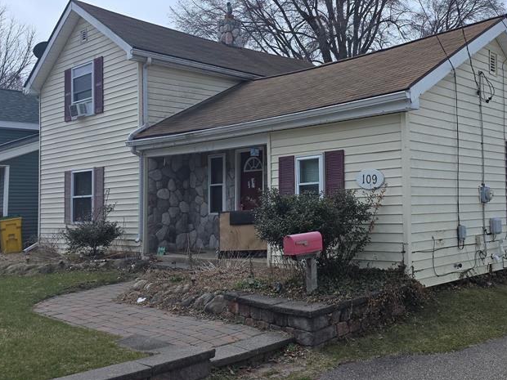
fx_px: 557
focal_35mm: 38
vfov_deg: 37.7
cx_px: 346
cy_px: 168
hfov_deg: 48.0
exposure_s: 1/1154
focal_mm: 6.3
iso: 12
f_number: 1.7
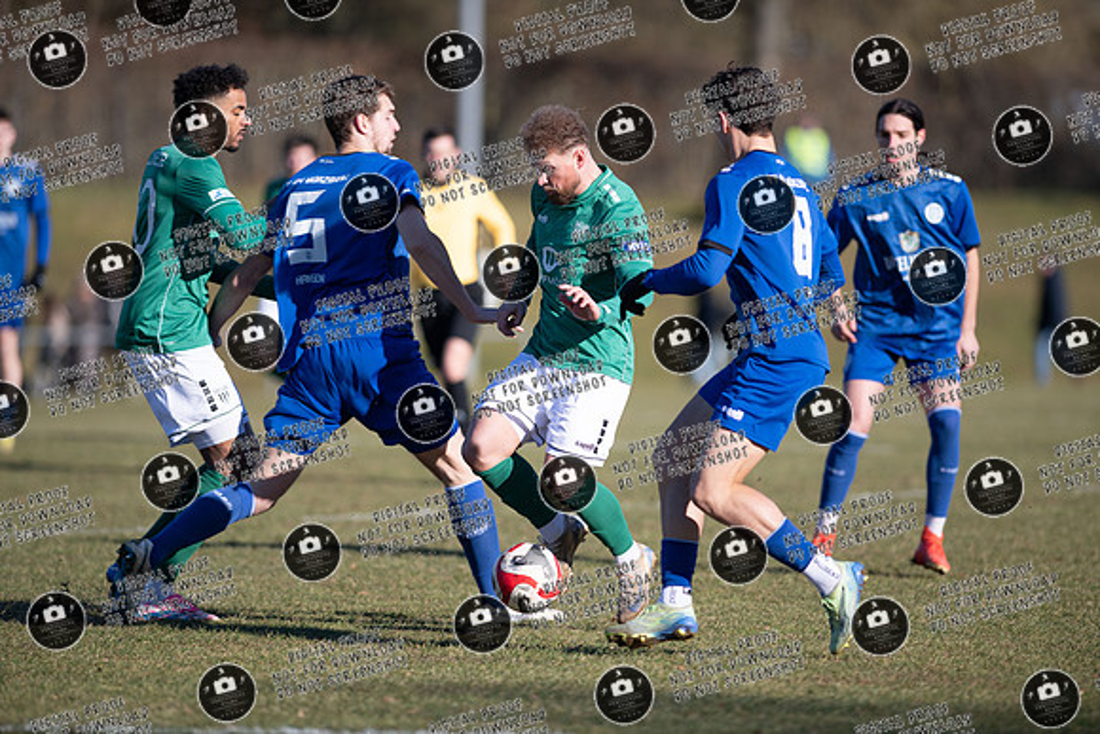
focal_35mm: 304
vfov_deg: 4.5
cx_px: 554
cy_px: 367
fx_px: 9276
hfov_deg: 6.8
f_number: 3.2
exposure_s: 1/1600
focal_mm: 300
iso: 90
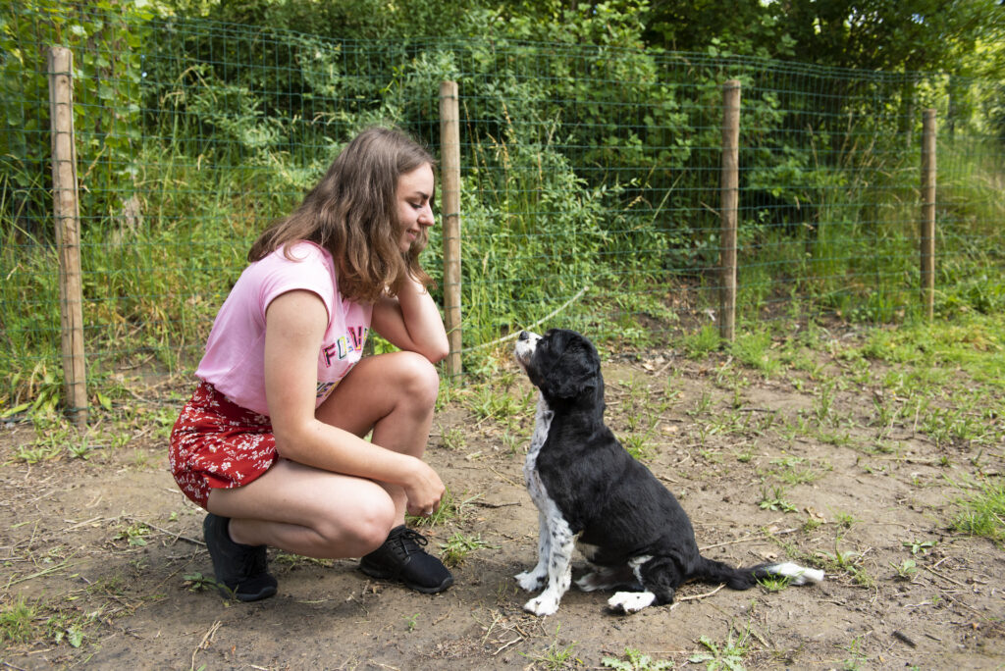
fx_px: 782
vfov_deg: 46.5
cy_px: 336
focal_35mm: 28
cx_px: 502
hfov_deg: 65.4
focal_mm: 28
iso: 400
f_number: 4
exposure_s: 1/800
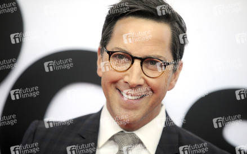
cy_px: 79
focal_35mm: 209
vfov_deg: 6.3
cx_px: 122
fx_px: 1406
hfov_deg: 10.0
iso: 1600
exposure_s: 1/800
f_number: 4
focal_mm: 200
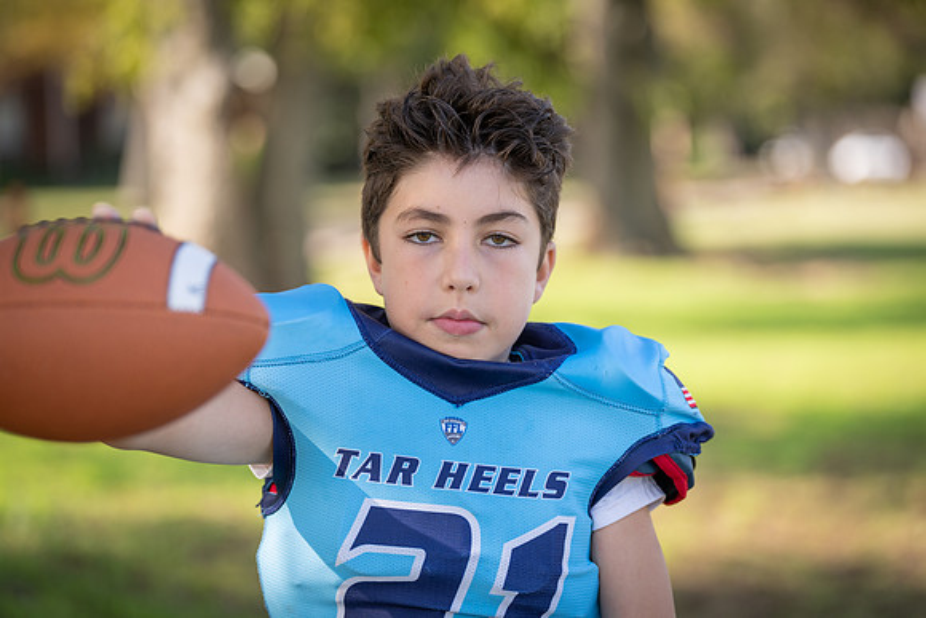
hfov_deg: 18.8
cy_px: 309
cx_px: 463
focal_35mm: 109
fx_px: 2804
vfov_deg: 12.6
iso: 100
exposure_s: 1/400
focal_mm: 109
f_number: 2.8
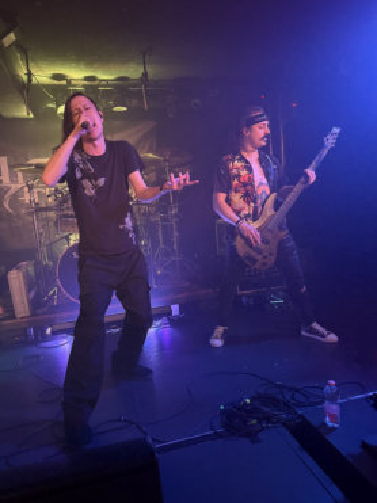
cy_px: 252
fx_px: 349
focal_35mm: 24
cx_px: 188
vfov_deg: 71.6
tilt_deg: -9.1
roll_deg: +4.6
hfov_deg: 56.8
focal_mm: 6.76
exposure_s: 1/33
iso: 800
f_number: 1.78
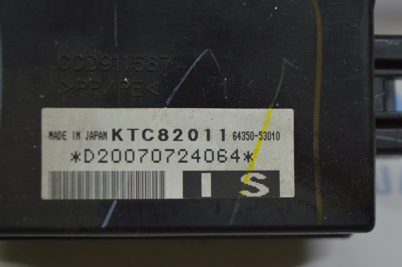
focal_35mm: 82
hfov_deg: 24.6
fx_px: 920
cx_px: 201
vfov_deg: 16.5
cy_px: 134
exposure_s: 1/60
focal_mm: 55
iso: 400
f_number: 5.6
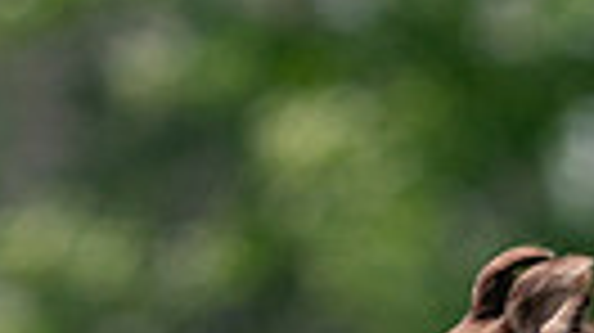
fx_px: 28076
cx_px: 684
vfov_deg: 0.7
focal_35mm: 1784
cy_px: 704
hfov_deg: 1.2
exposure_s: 1/4000
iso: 1600
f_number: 6.3
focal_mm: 388
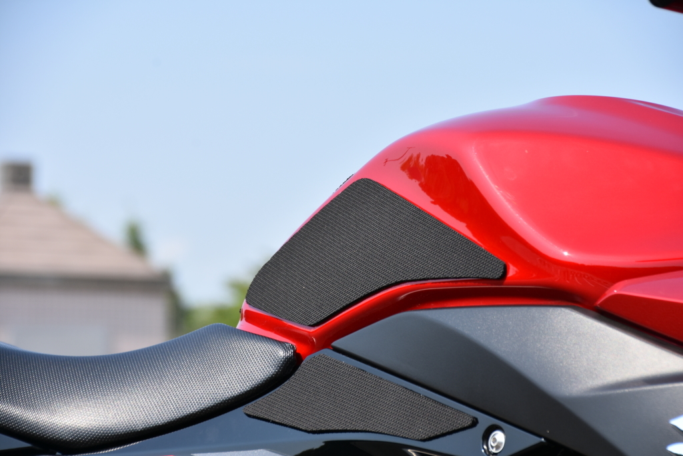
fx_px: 3700
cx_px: 342
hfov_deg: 10.5
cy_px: 228
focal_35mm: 195
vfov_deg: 7.0
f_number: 8
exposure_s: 1/500
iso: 280
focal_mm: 130
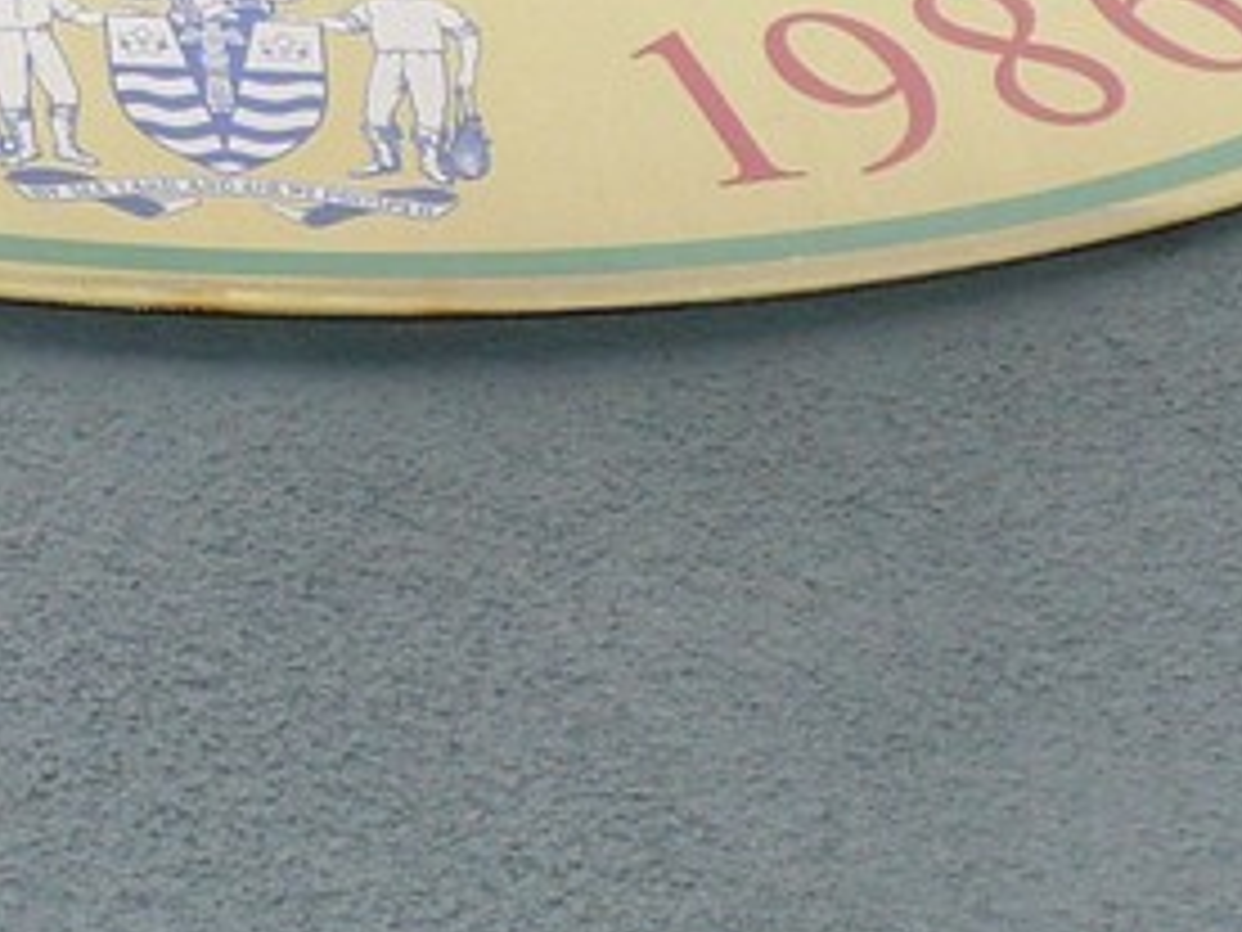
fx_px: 6638
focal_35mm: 185
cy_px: 588
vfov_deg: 8.0
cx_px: 4
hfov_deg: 10.6
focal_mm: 6.1
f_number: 2.8
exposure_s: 1/640
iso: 100
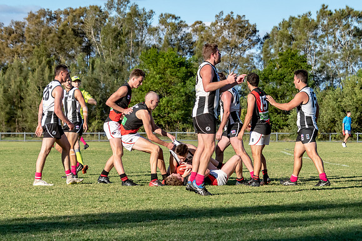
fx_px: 1566
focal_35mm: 156
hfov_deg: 13.2
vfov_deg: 8.8
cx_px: 181
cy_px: 120
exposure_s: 1/4000
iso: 800
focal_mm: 86
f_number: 6.3
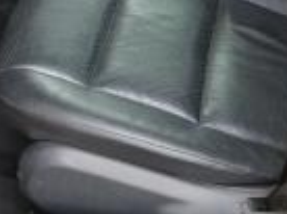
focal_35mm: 95
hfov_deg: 20.7
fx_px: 786
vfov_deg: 13.8
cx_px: 175
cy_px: -175
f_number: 1.7
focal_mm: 4.25
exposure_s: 1/50
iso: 100
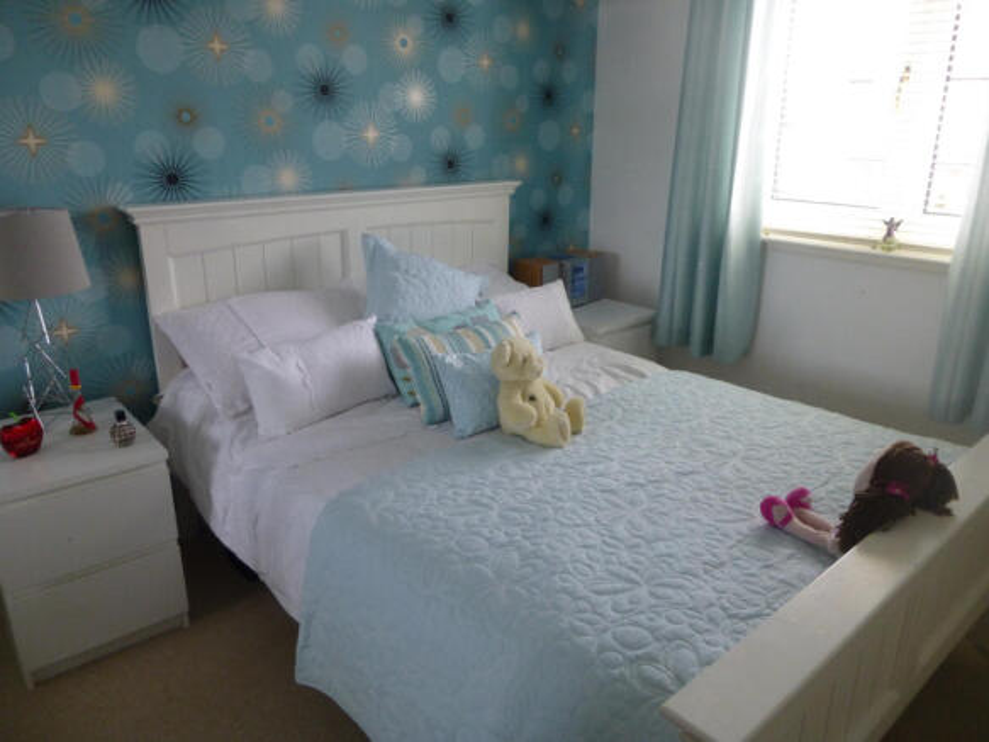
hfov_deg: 69.4
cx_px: 494
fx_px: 714
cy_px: 371
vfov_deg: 54.9
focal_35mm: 25
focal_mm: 4.5
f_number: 3.1
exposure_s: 1/60
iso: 320
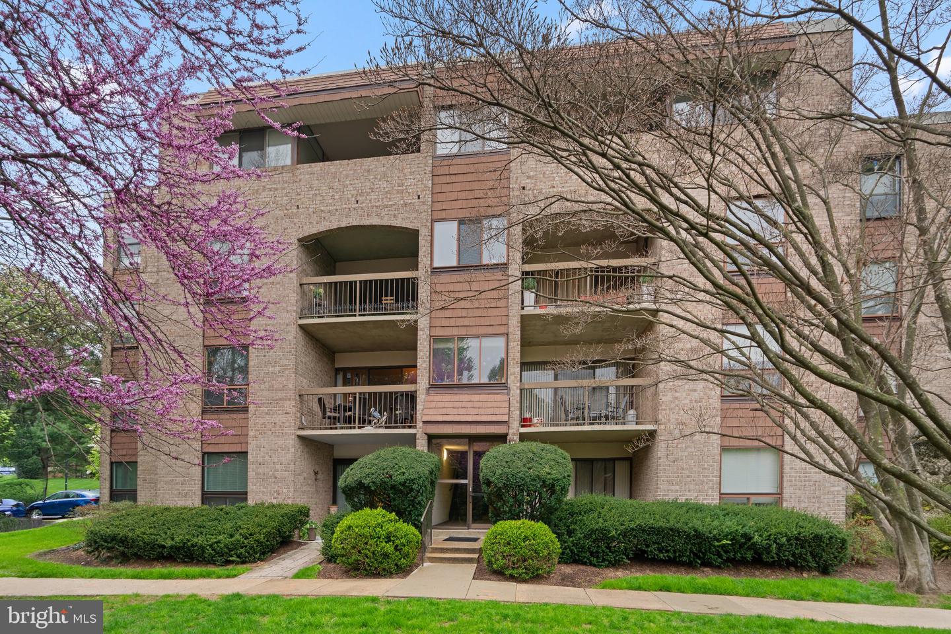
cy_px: 317
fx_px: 423
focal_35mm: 16
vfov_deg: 73.7
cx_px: 476
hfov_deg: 96.7
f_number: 8
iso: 100
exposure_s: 1/6
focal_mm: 16
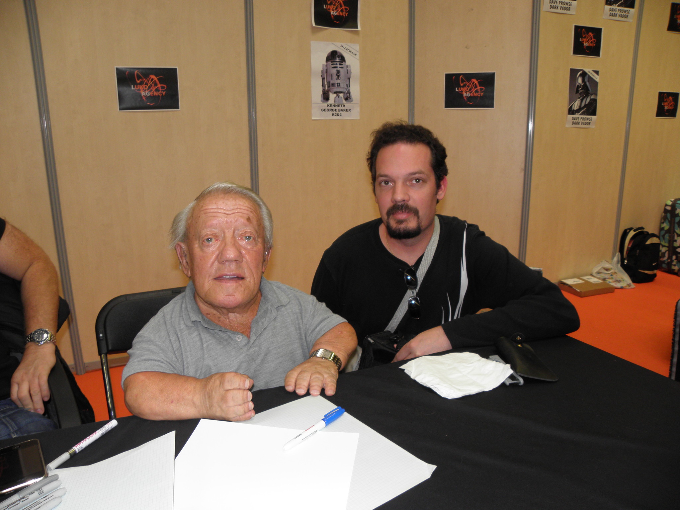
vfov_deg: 53.1
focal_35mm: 26
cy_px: 255
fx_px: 511
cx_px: 340
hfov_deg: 67.3
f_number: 2.8
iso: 100
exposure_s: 1/30
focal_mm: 4.6
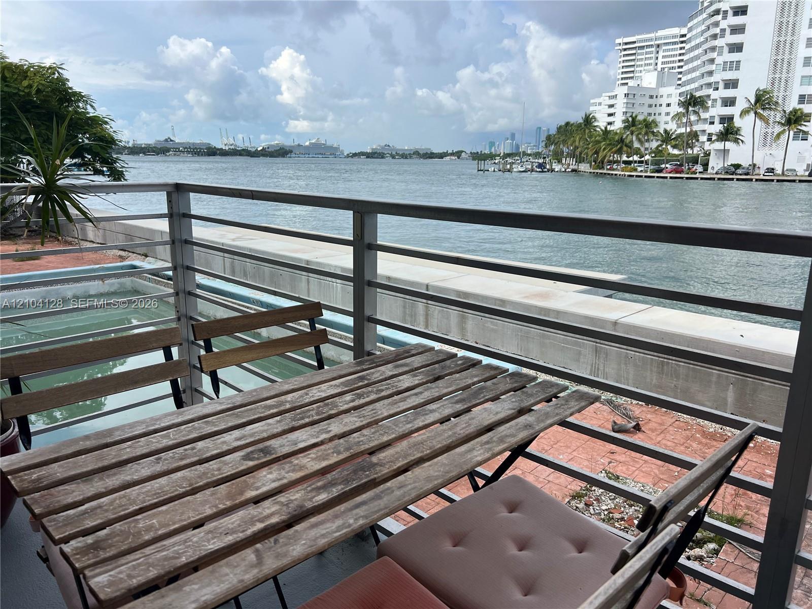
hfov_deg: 67.3
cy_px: 304
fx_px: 610
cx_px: 406
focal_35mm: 26
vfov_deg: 53.1
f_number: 1.5
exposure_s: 1/3165
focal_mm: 5.7
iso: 50
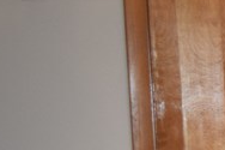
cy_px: 257
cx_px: 633
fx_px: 1242
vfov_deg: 6.7
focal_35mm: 199
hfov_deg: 8.8
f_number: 3.8
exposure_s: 1/60
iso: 900
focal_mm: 23
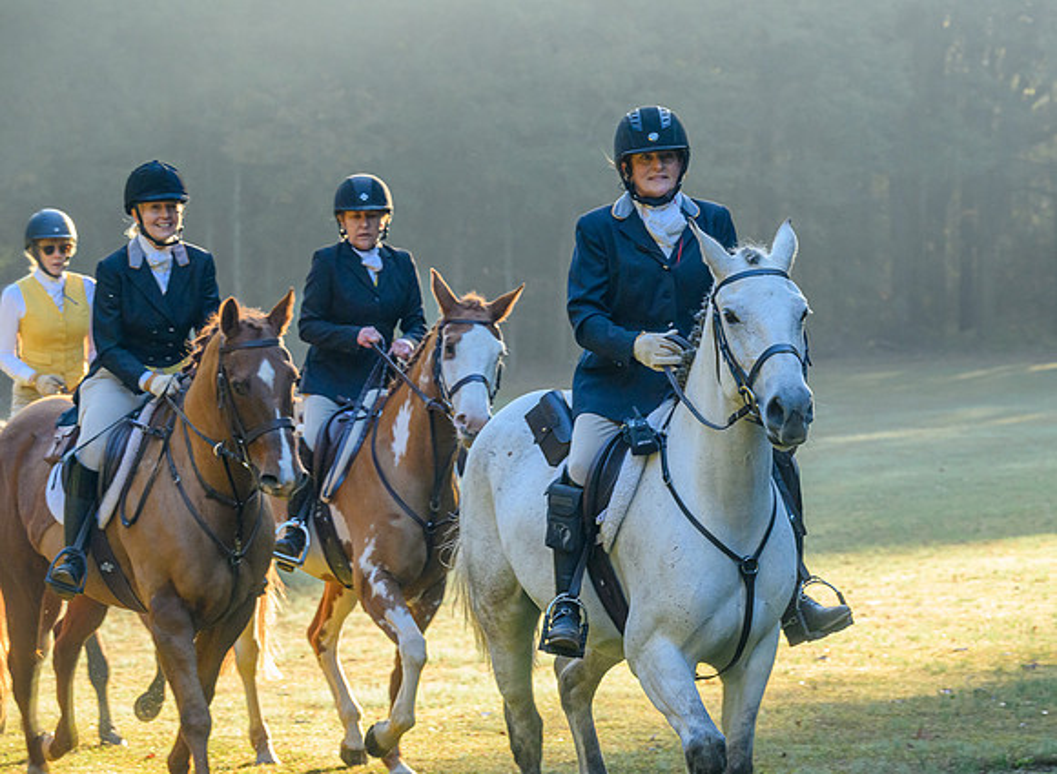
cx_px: 658
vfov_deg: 9.0
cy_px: 375
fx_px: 4937
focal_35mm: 163
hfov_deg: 12.2
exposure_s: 1/320
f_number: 8
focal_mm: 135
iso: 2000
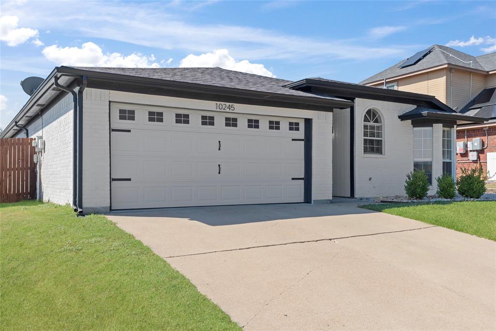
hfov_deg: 58.7
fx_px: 441
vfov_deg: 41.1
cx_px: 248
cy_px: 166
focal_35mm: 32
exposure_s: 1/40
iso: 125
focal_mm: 32
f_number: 7.1
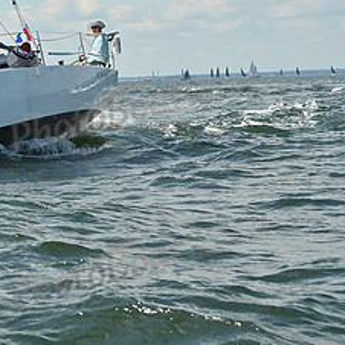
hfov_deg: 11.2
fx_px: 1725
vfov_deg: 11.4
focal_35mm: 153
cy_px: 56
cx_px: -69
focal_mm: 70
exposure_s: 1/1250
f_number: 8
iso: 250
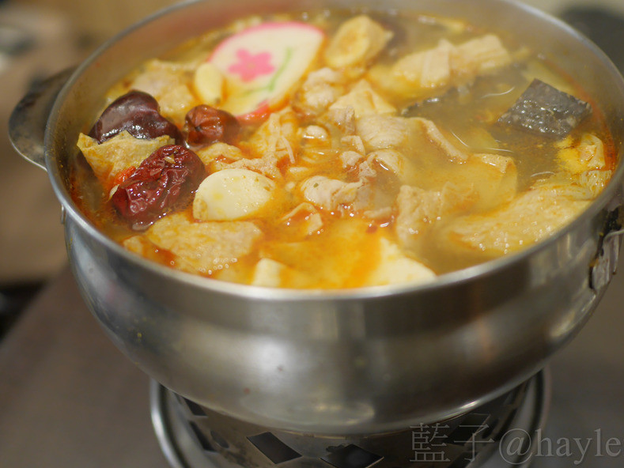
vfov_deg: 37.6
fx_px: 685
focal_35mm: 38
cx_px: 332
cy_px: 183
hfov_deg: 48.9
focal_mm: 15
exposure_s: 1/60
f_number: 1.7
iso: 500
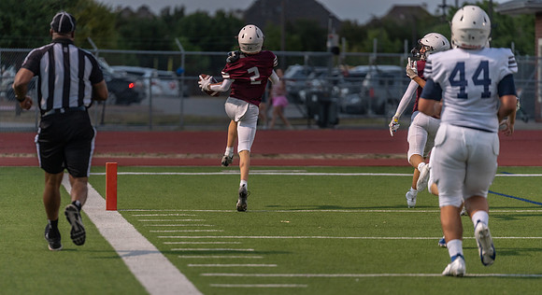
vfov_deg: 5.4
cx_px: 260
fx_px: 3133
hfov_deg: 9.9
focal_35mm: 220
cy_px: 188
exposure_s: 1/640
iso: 800
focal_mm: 200
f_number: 2.8
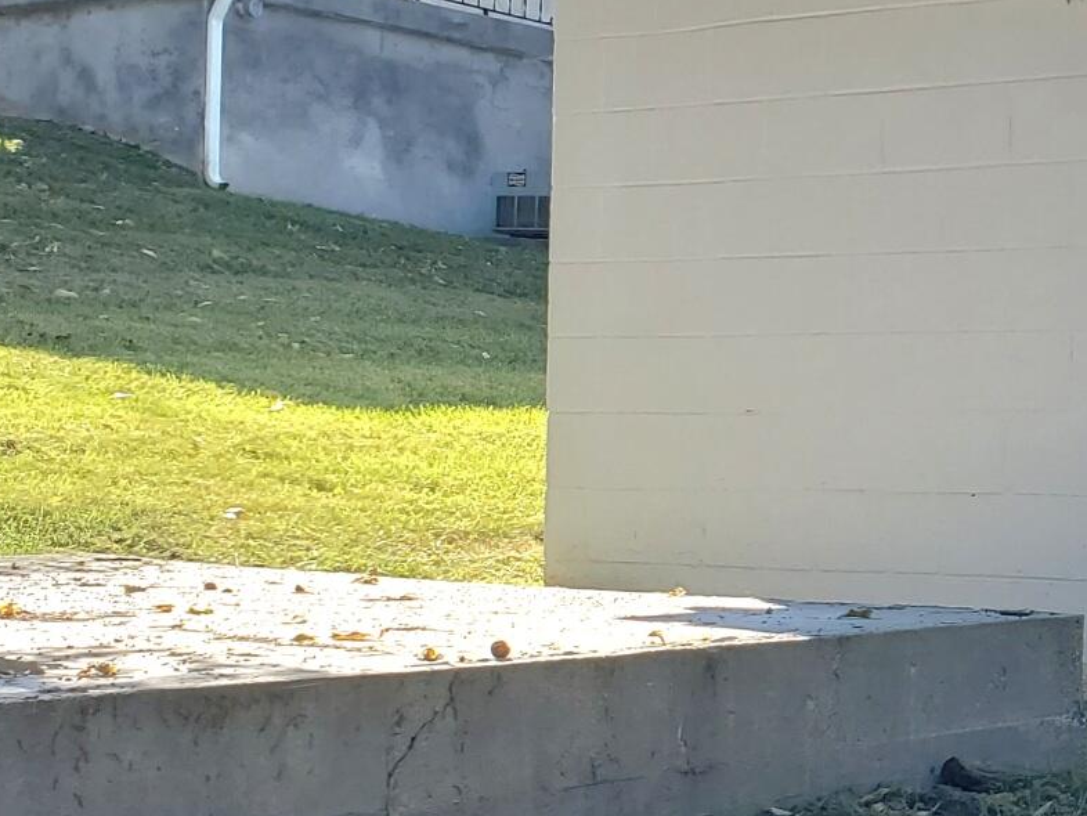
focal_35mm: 77
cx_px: 1373
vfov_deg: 19.1
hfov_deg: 22.8
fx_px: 2419
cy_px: 398
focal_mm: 4.3
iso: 50
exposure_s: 1/500
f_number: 2.4
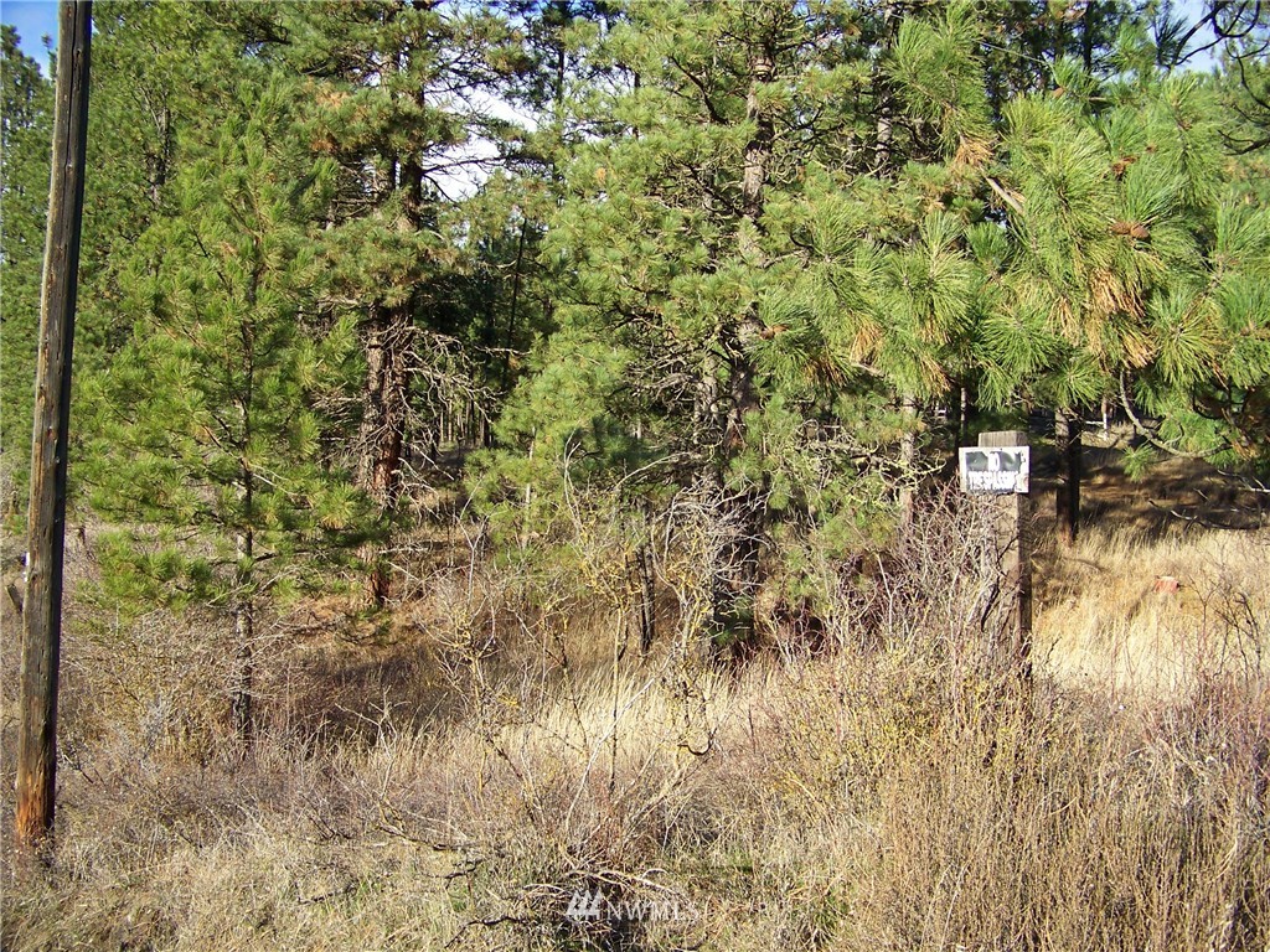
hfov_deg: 51.4
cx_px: 635
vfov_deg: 39.7
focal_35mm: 36
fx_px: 1321
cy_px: 476
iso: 64
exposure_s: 1/200
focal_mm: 5.85
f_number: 2.8
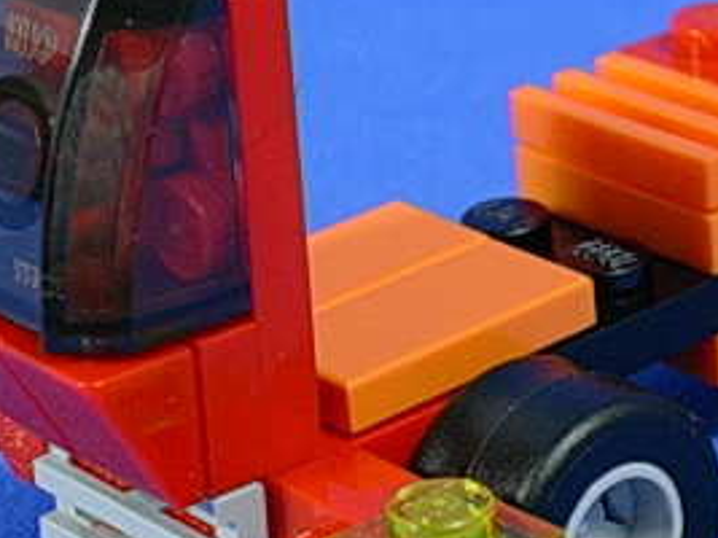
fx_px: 3525
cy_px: 202
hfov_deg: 11.6
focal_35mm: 170
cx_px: 637
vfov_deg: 8.7
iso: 70
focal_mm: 10.8
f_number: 3.7
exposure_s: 1/5.9
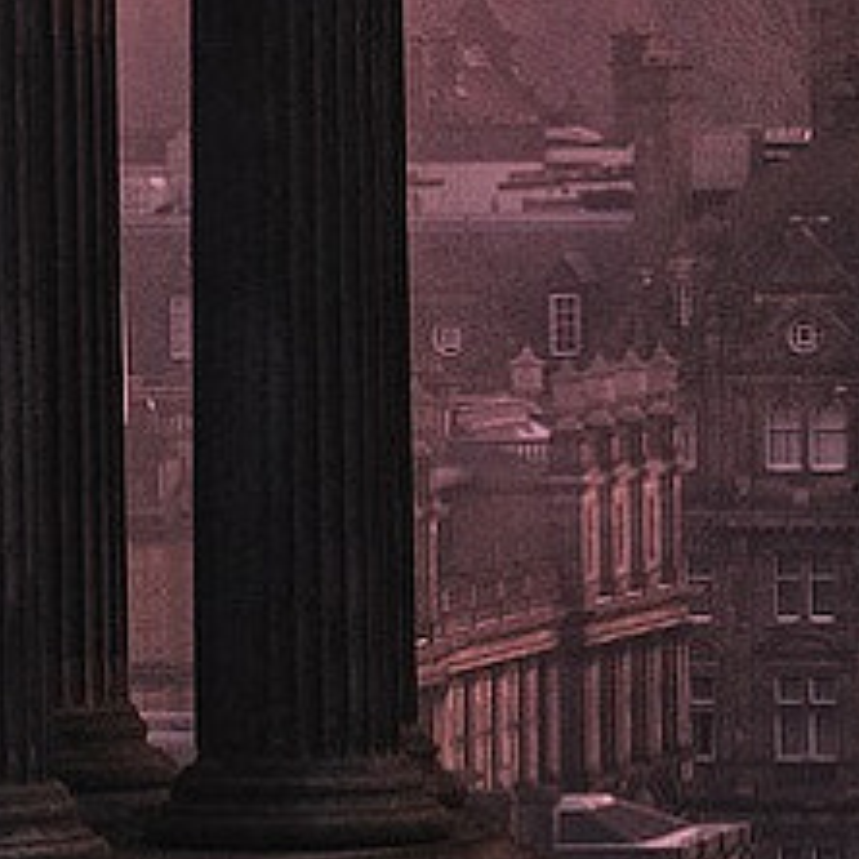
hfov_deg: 4.3
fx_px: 11539
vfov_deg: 4.2
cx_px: 727
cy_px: -385
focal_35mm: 411
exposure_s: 1/80
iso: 320
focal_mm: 44.4
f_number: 8
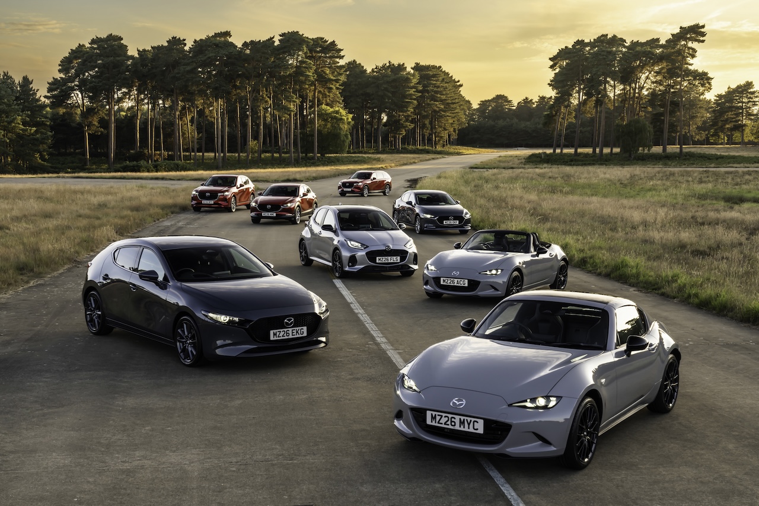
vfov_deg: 29.2
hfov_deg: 42.7
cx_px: 380
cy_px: 253
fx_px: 970
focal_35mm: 46
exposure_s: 1/25
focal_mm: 46
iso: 50
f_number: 11
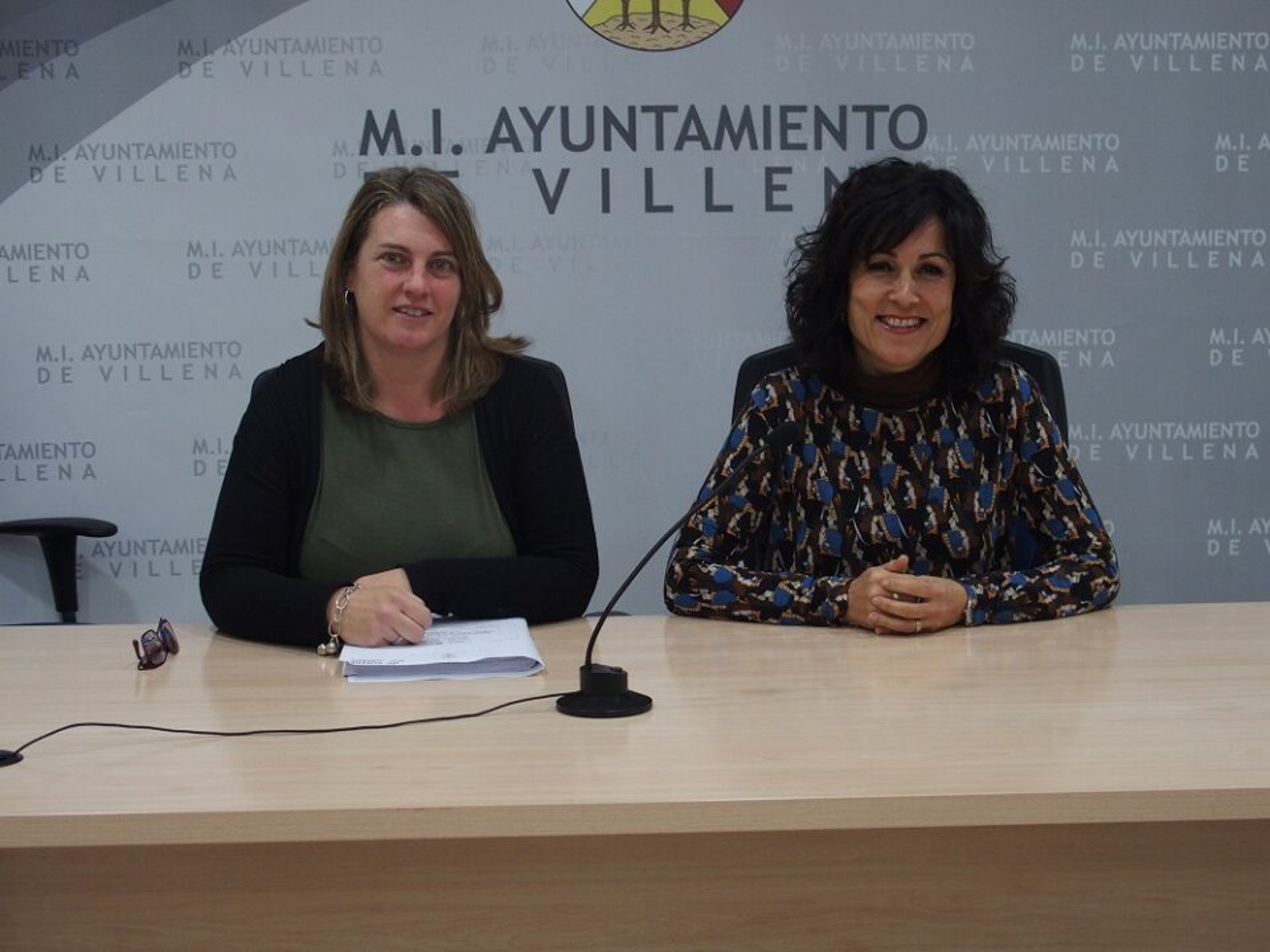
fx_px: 2091
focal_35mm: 57
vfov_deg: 25.7
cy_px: 476
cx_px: 635
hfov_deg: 33.8
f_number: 2.8
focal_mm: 12
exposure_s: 1/50
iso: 320
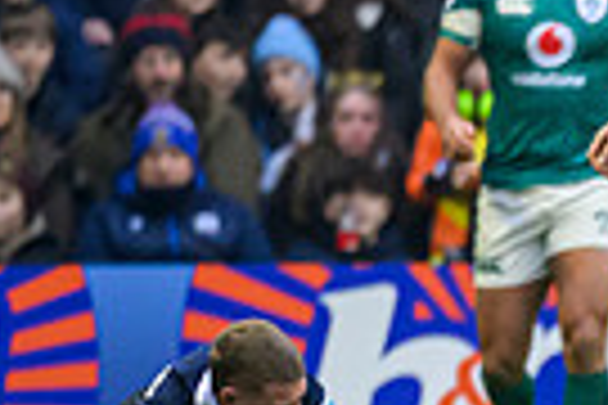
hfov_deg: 0.7
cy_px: 543
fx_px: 51777
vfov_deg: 0.4
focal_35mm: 3066
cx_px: 1606
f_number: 4
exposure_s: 1/1250
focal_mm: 560
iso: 5000
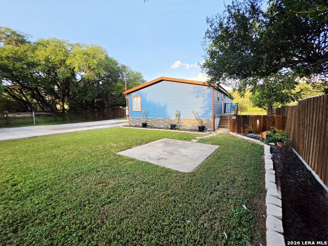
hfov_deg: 106.2
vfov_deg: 89.9
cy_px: 123
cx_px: 164
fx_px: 123
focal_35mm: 13
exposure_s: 1/385
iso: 32
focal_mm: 2.2
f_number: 1.9
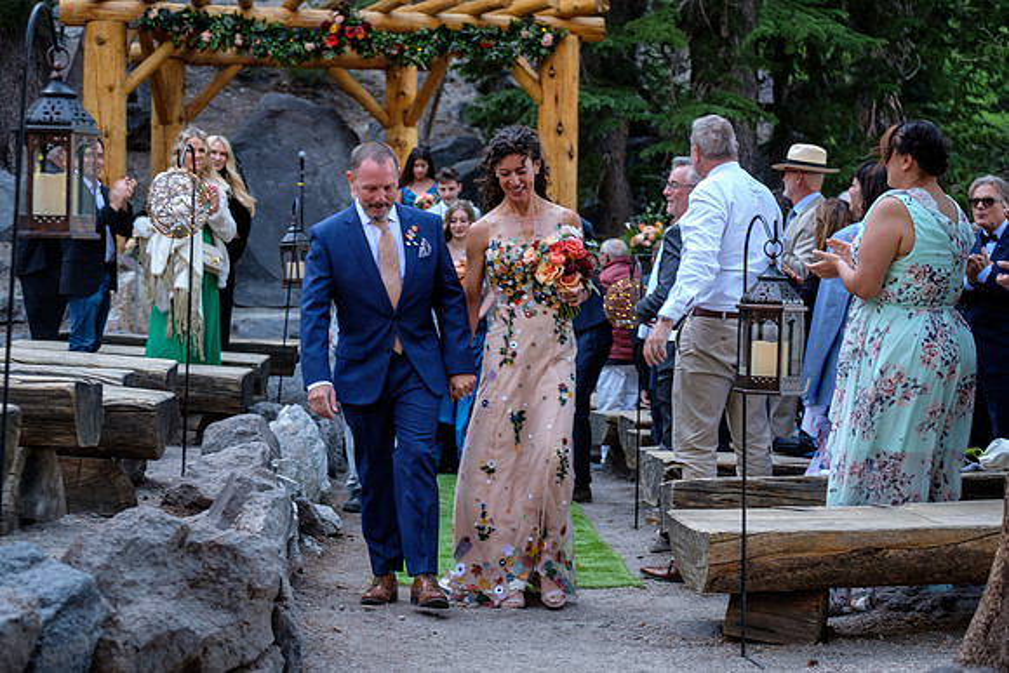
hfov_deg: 22.1
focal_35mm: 92
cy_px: 336
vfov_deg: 14.9
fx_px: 2579
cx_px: 504
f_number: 3.2
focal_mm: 61
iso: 640
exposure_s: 1/105
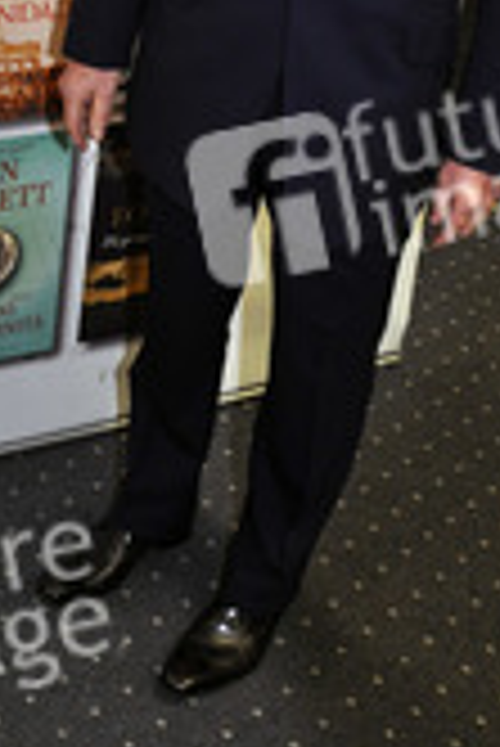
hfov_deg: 20.4
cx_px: 11
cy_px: -45
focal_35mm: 65
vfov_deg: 28.5
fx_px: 1351
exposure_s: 1/60
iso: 800
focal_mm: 18
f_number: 4
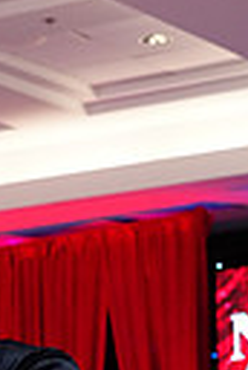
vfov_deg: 8.3
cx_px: -296
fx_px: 2415
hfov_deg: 5.7
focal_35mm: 235
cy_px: 728
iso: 2500
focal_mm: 52
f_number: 4.5
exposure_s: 1/250
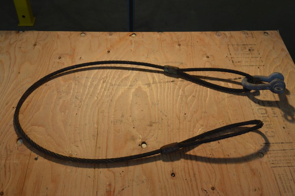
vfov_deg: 31.8
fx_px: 344
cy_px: 98
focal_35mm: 42
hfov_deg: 46.4
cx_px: 148
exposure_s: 1/125
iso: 400
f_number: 5.6
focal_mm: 28
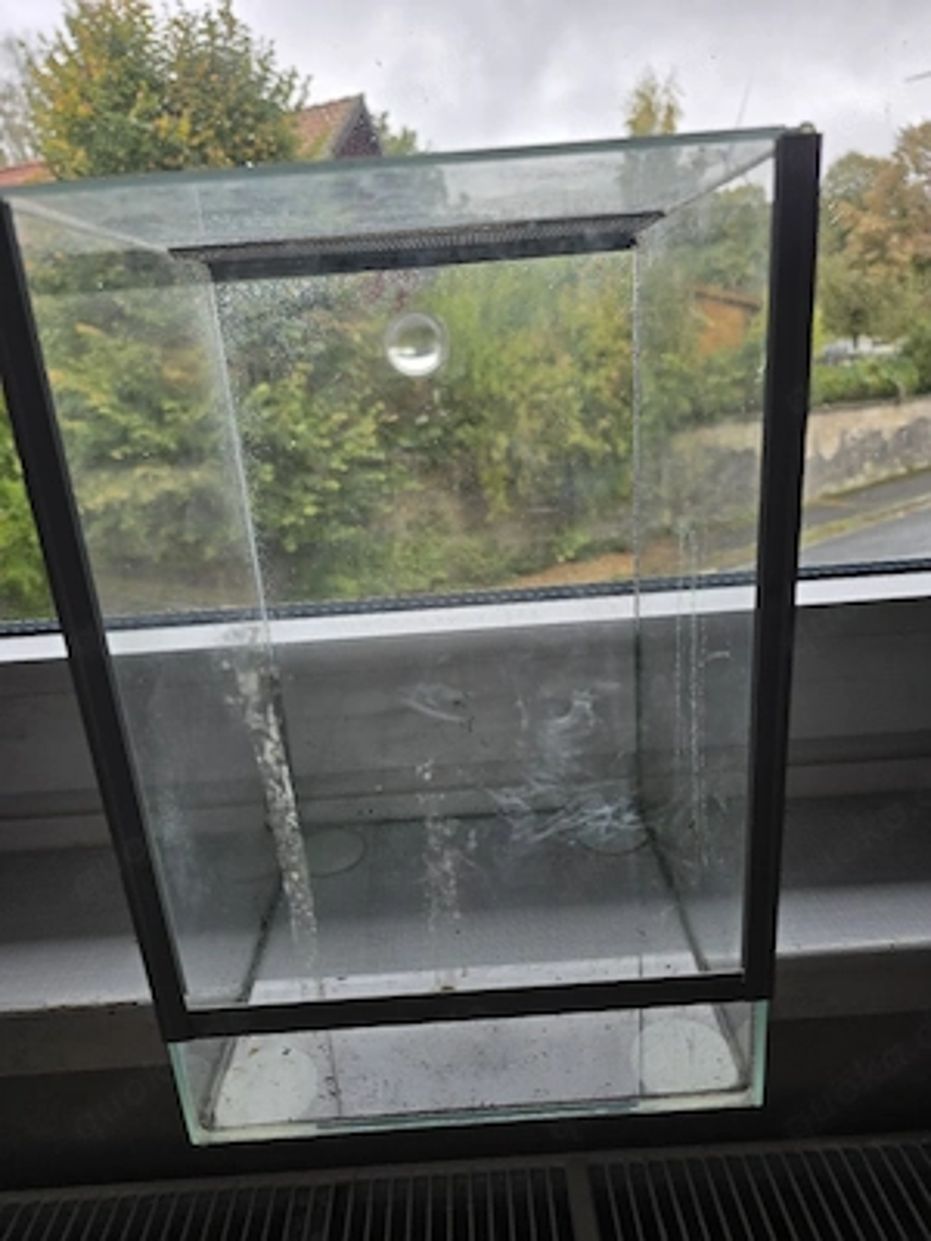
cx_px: 466
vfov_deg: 73.9
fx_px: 825
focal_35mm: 23
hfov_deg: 58.9
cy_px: 620
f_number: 1.7
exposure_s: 1/182
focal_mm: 6.3
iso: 16
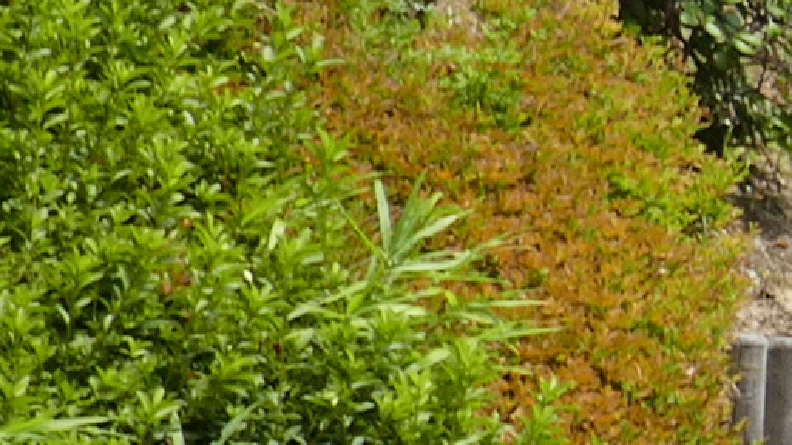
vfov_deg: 4.3
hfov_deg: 6.9
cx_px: 2509
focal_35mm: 278
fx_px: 5835
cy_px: -630
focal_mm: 12.7
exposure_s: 1/800
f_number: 3.4
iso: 125
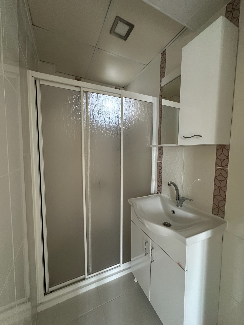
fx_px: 132
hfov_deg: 85.7
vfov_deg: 102.1
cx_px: 122
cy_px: 162
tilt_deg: -3.7
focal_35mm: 14
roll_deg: -1.5
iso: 400
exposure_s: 1/60
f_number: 2.2
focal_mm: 2.22
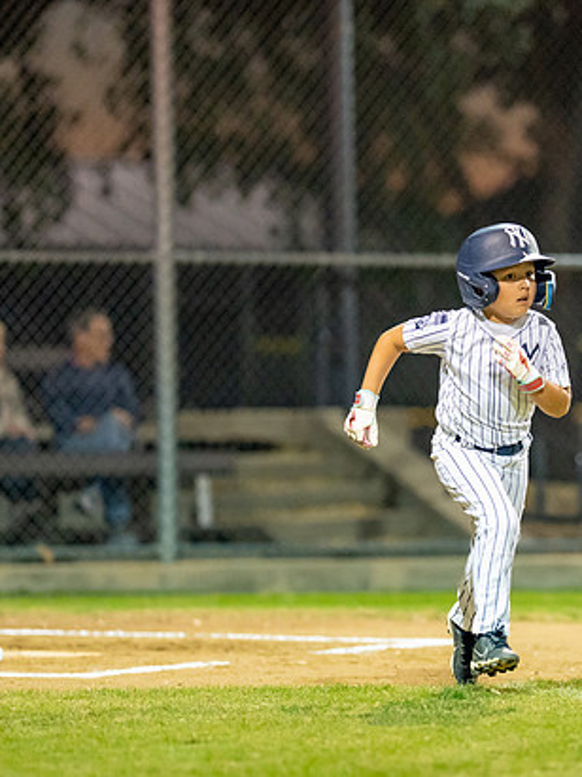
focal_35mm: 276
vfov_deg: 7.2
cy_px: 394
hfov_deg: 5.4
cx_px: 517
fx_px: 6190
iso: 2500
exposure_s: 1/1000
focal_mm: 135
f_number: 1.8
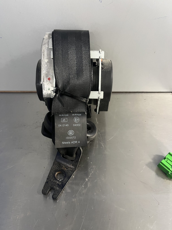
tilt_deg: -47.8
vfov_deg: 67.3
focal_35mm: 26
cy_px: 115
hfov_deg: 53.1
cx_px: 86
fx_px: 172
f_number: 1.6
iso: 400
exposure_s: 1/50
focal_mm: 5.1
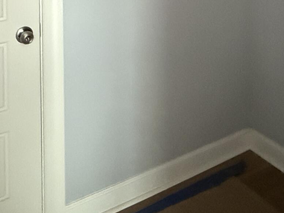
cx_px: 192
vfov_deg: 22.6
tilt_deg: -1.4
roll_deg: -0.4
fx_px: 443
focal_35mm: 54
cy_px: -97
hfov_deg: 35.2
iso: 1250
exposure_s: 1/45
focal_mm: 2.22
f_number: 2.2
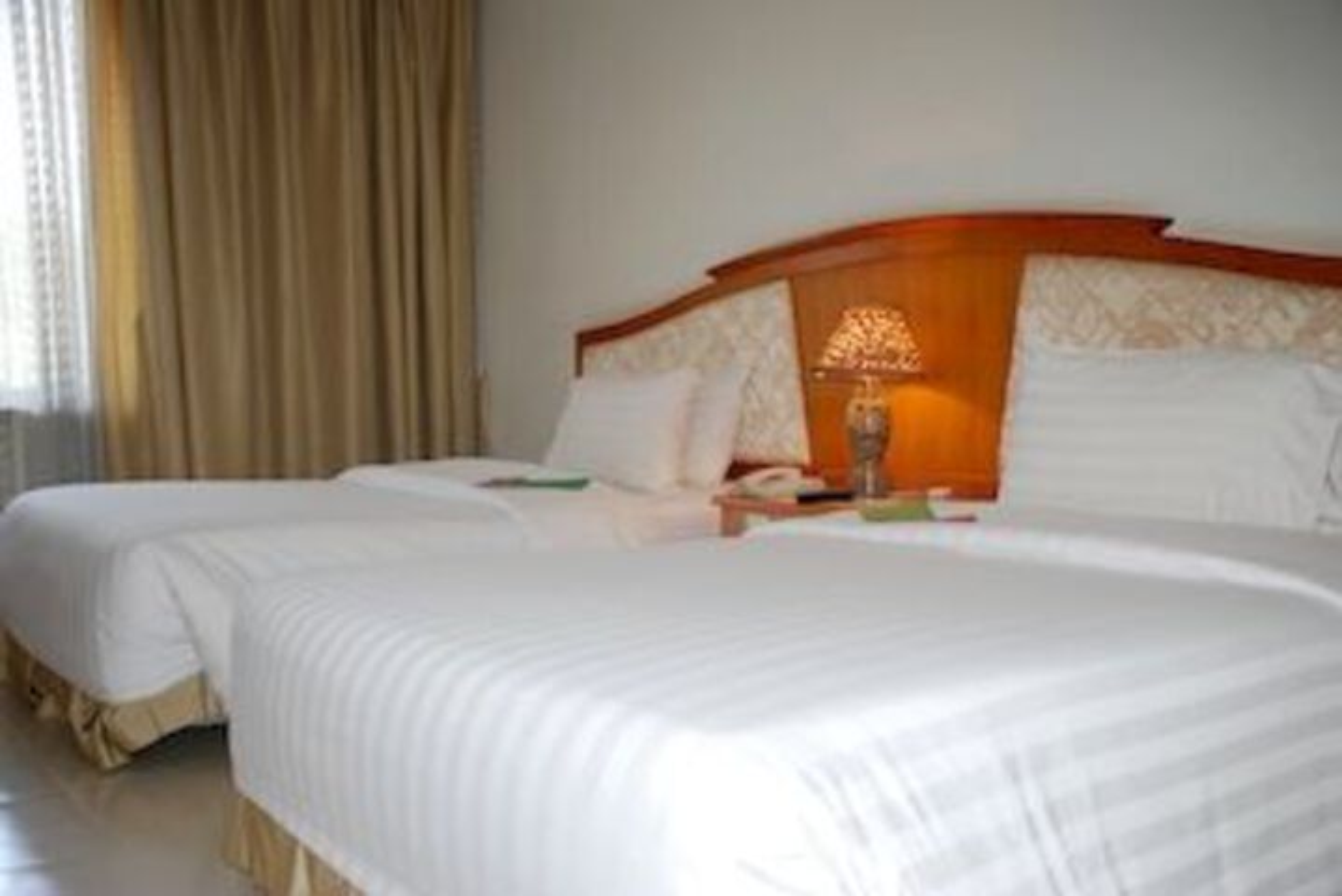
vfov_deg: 40.0
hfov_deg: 57.2
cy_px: 448
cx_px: 671
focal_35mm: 33
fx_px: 1231
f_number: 3.8
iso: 200
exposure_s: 1/60
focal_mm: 22
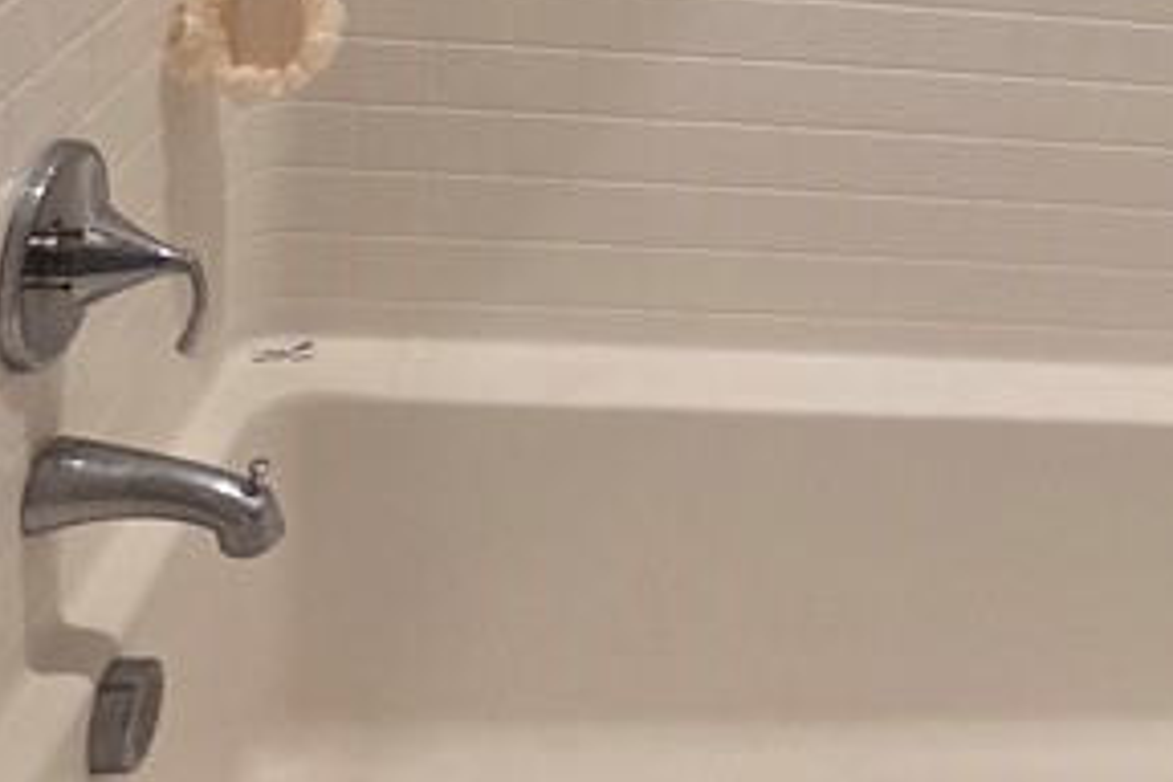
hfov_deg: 38.2
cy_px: -289
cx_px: 1067
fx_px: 1564
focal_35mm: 48
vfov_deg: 23.9
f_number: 2.2
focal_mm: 2.2
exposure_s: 1/60
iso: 320
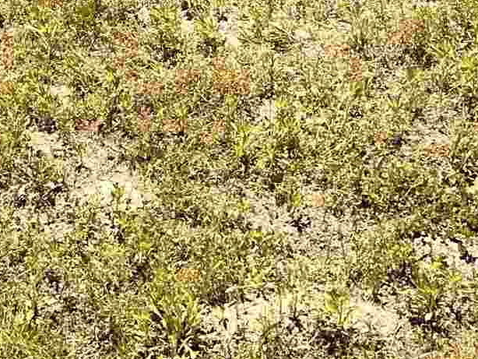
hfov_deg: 16.0
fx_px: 1658
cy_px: -504
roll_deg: +1.5
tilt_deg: -17.9
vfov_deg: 10.6
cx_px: -37
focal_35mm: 120
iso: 80
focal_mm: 6.86
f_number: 1.78
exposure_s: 1/2469
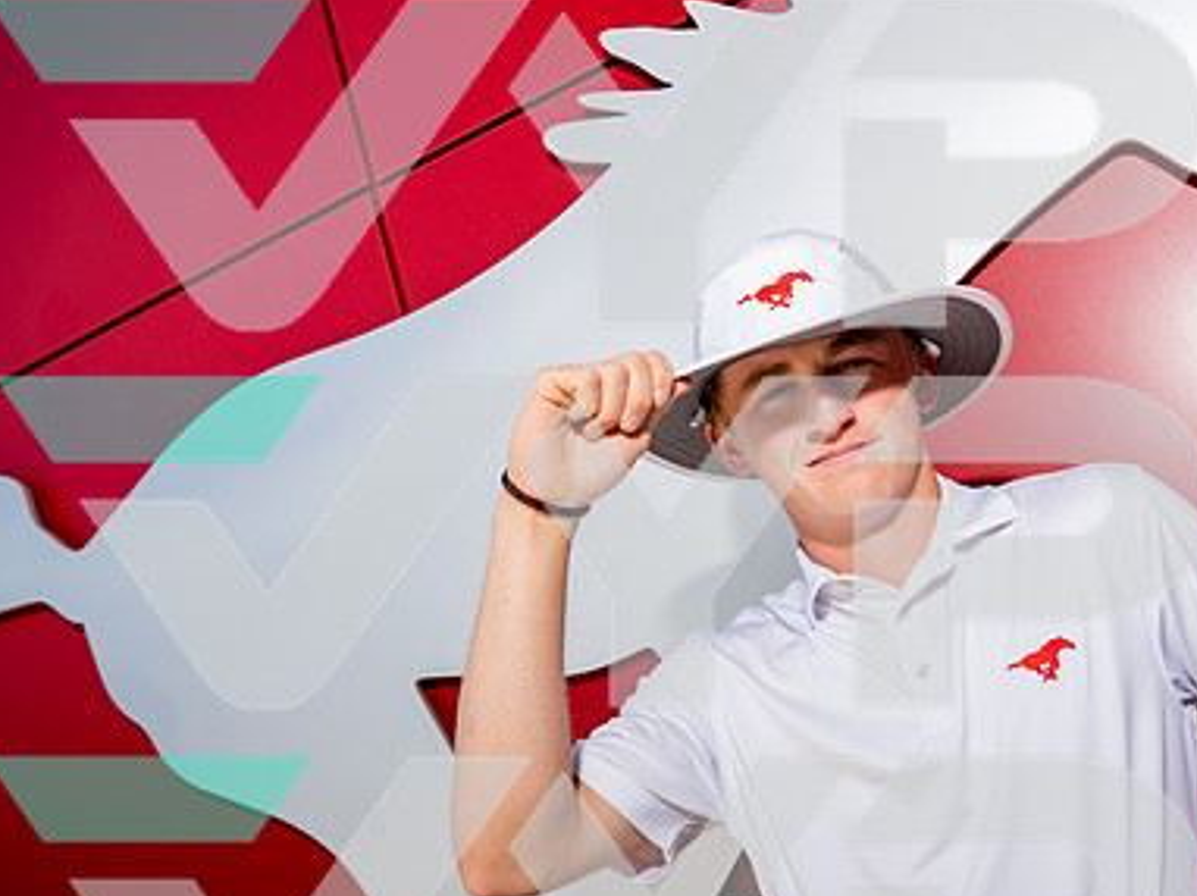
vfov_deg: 37.5
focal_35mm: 38
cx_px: 793
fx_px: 1313
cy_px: 544
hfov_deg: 48.2
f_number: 8
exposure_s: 1/250
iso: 200
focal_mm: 26
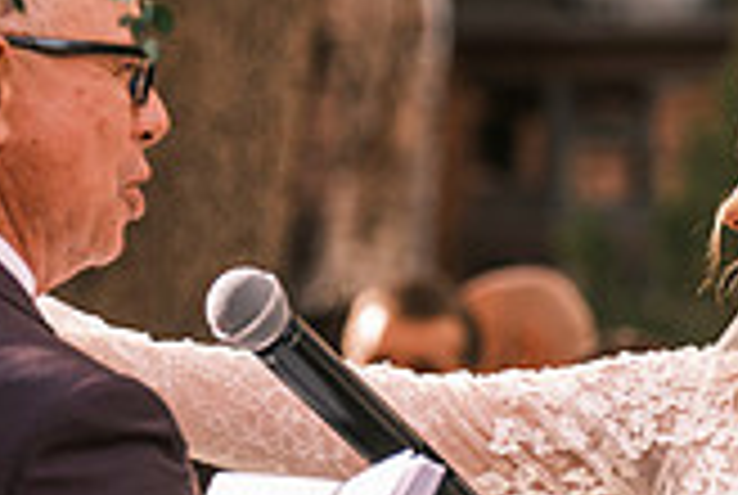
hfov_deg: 3.7
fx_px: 11521
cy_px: 358
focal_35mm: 561
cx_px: 837
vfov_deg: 2.5
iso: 400
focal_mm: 106
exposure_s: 1/500
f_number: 3.2
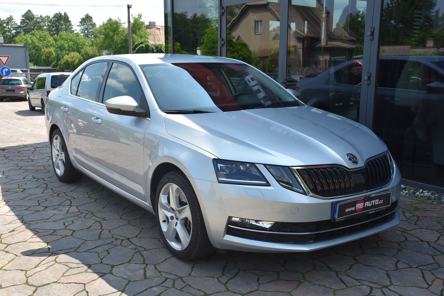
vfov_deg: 35.1
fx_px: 469
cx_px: 222
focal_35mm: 38
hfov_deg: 50.7
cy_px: 148
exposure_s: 1/320
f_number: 9
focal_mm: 38
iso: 500
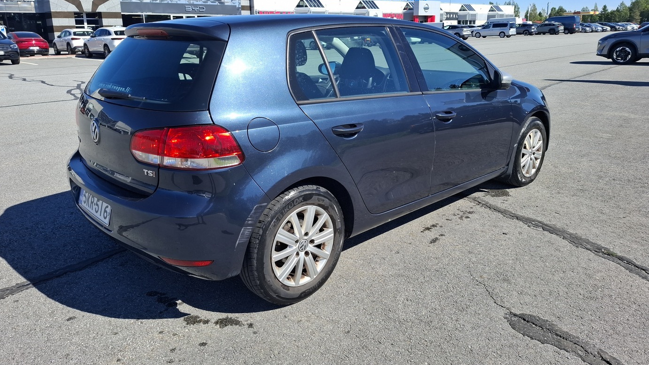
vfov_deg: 44.2
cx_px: 315
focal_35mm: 26
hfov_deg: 71.9
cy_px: 145
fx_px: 447
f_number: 1.8
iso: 50
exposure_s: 1/1484
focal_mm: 5.54
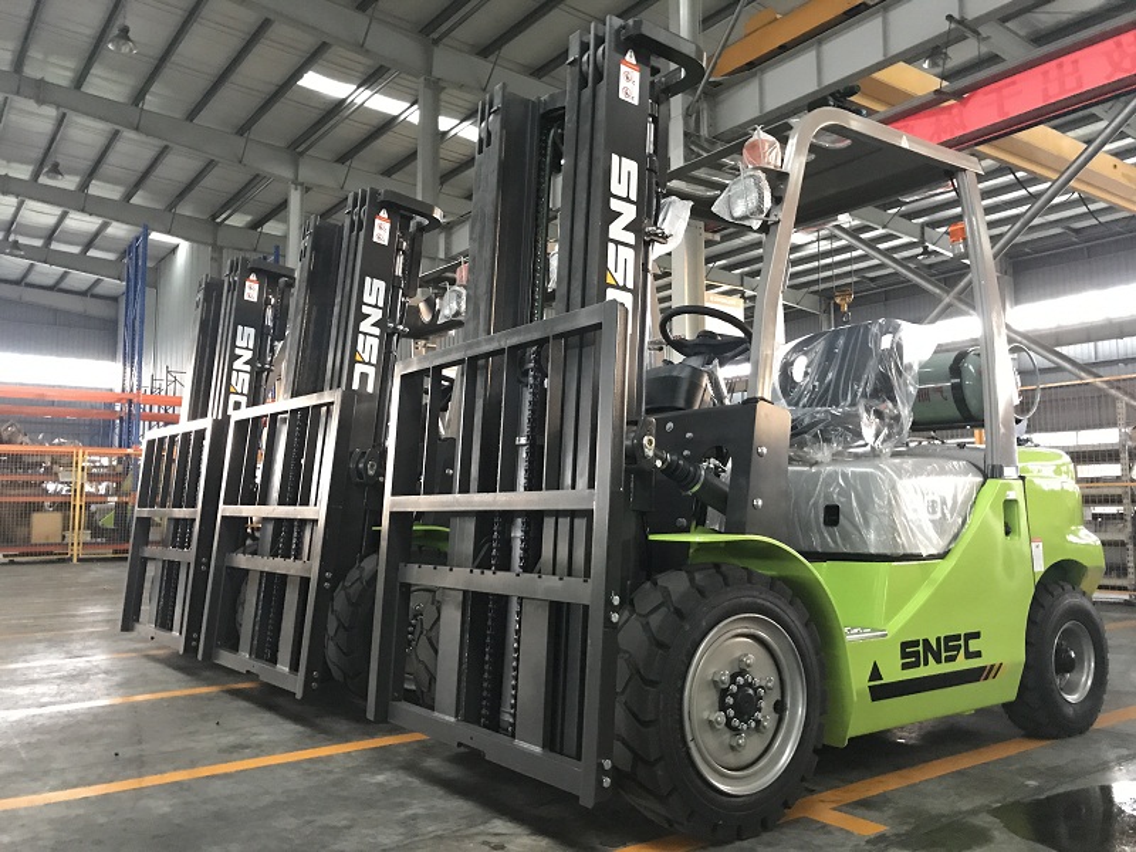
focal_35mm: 28
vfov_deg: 49.7
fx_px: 919
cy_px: 426
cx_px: 568
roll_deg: +0.0
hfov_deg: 63.4
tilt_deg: +6.3
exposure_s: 1/5
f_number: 1.8
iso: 100
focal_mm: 3.99
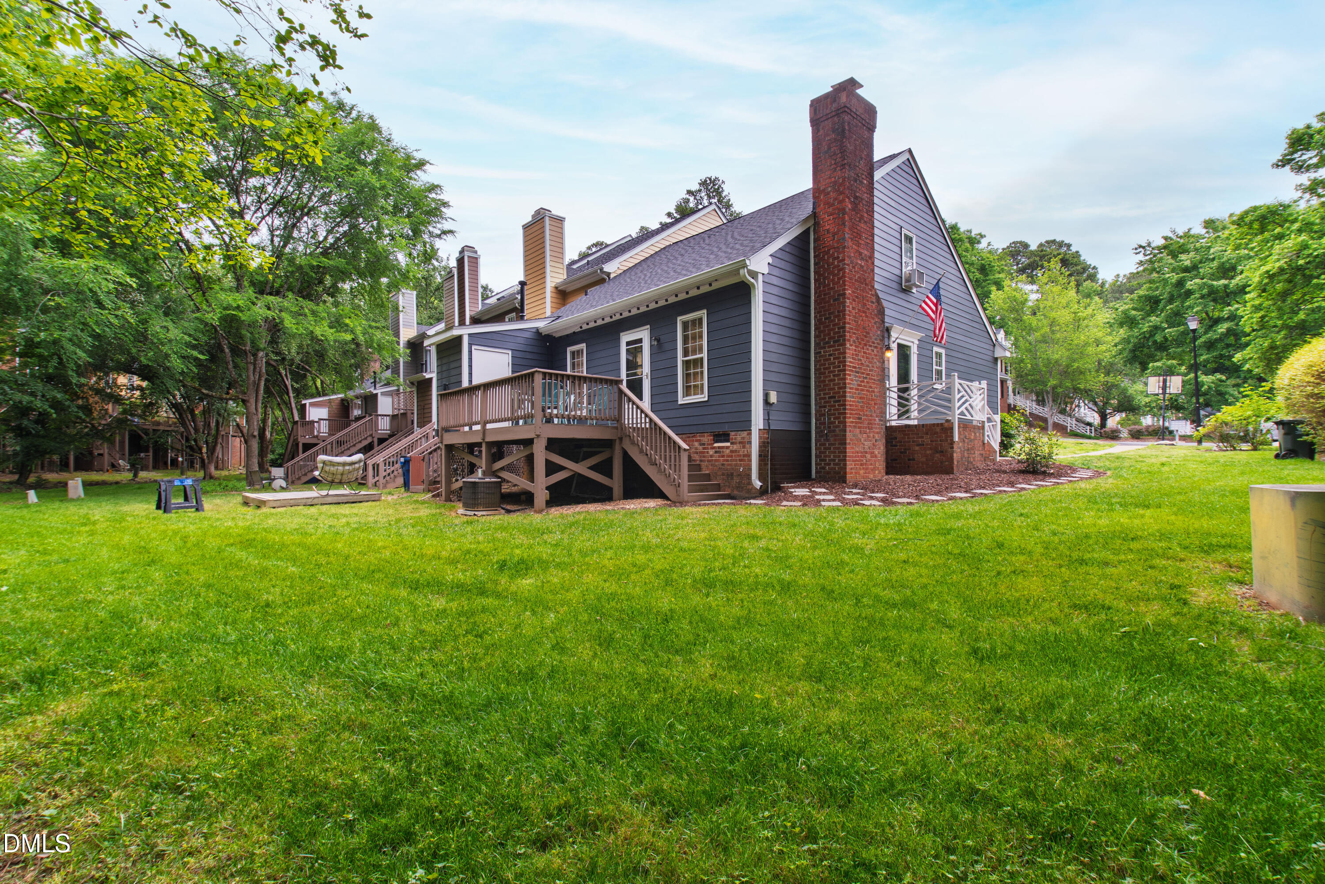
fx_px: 552
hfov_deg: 100.4
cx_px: 662
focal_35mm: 15
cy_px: 442
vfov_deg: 77.3
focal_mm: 10
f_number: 8
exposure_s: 1/25
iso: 100
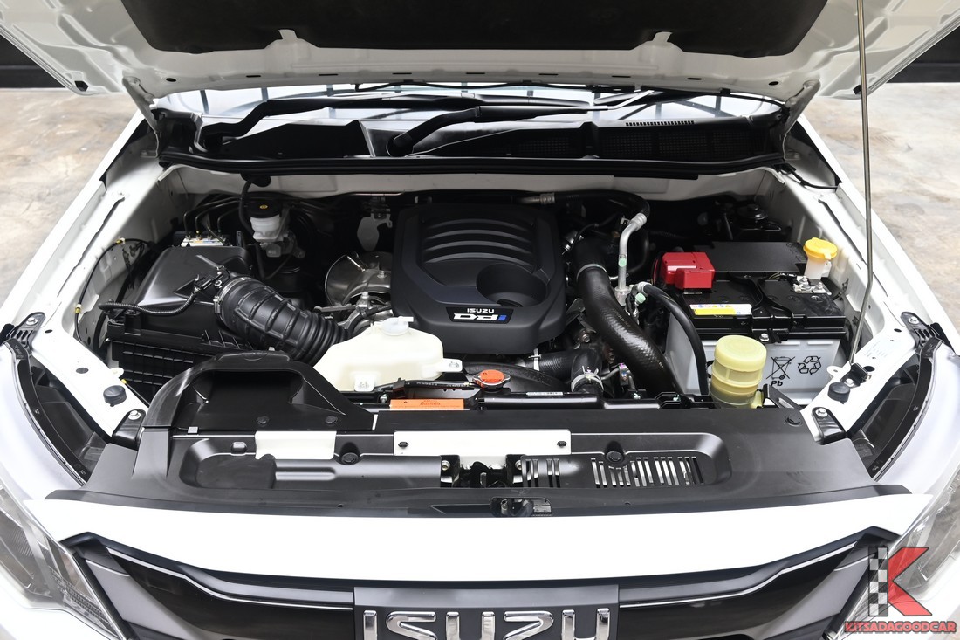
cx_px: 480
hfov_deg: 61.9
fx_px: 800
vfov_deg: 43.6
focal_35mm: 30
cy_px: 320
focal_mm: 20.5
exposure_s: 1/60
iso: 400
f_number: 5.6
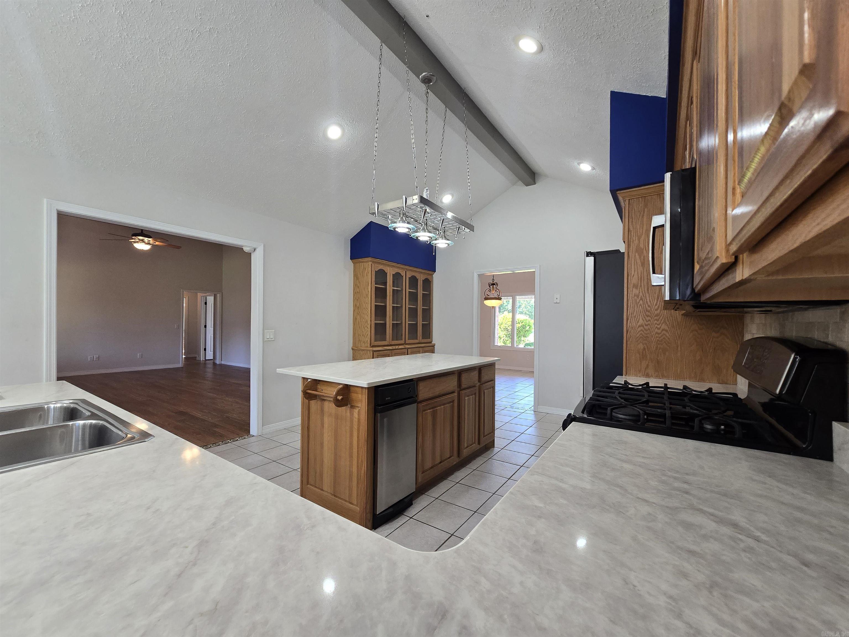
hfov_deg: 106.2
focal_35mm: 13
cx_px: 424
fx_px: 319
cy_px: 318
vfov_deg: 89.9
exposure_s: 1/60
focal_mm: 2.2
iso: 160
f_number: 2.2
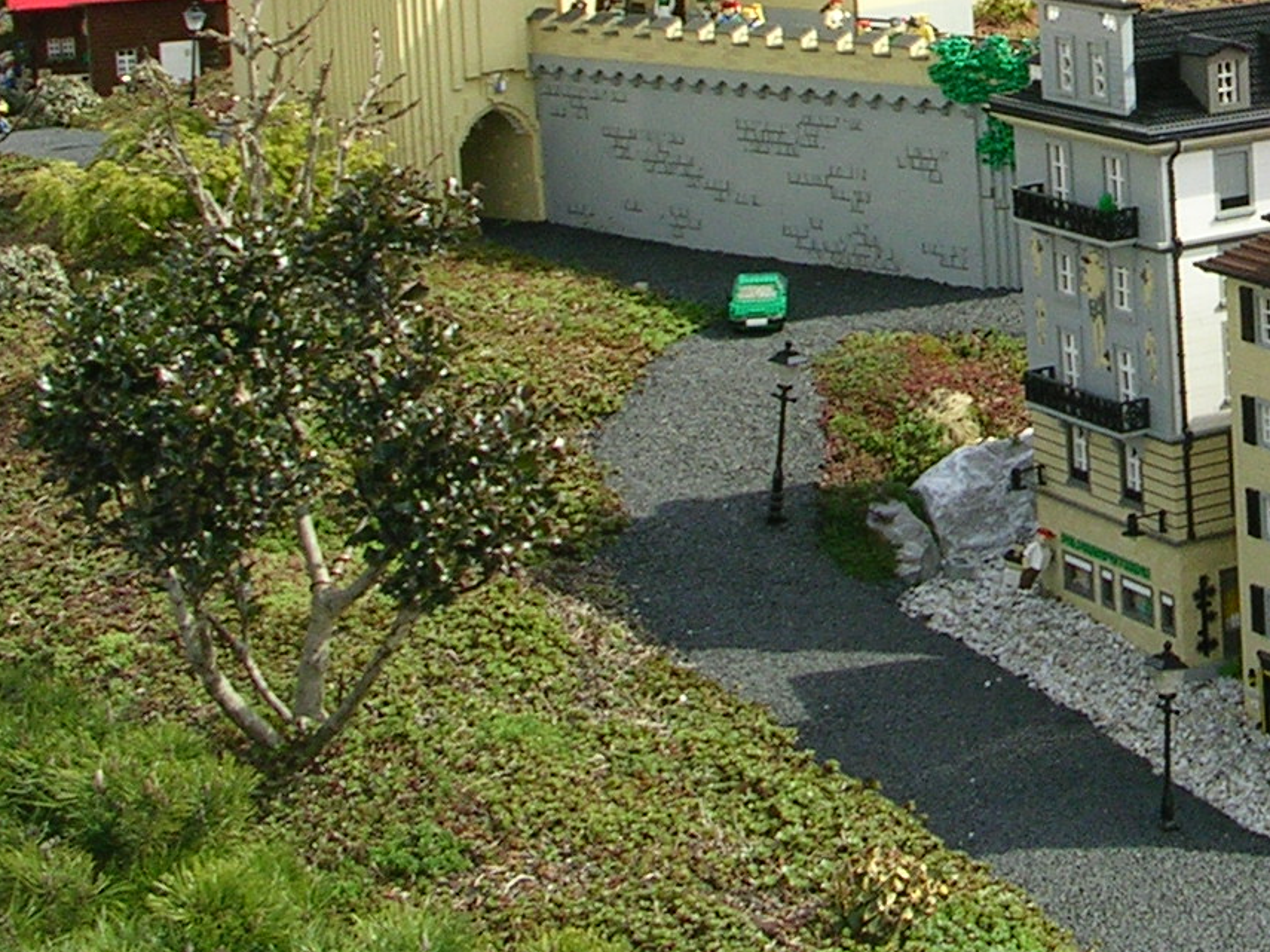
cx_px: 1436
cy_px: -95
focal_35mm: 91
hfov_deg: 20.4
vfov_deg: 15.8
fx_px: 3338
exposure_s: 1/268
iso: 71
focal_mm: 5.8
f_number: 5.6
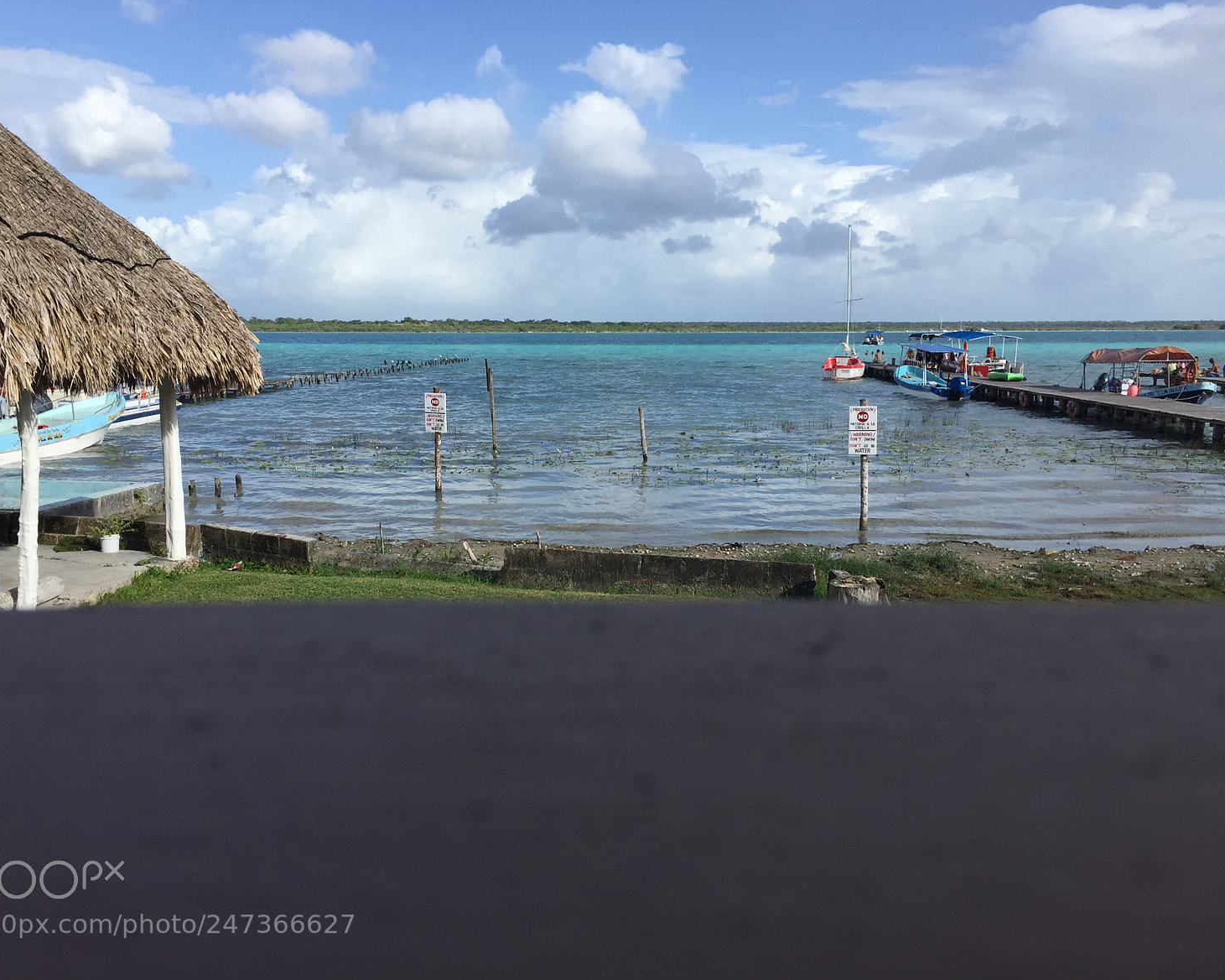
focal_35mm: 31
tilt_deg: -7.8
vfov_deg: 47.1
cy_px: 487
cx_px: 587
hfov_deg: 57.2
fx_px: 1124
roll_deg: -0.1
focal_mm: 4.15
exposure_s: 1/2198
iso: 32
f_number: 2.2
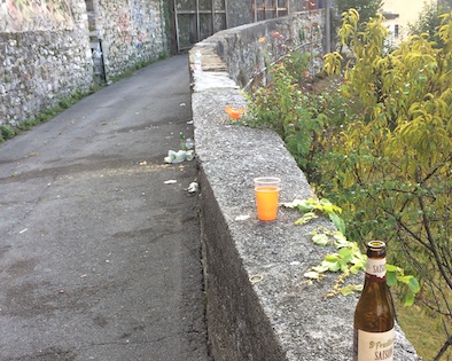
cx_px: 241
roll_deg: +3.2
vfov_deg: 32.4
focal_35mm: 46
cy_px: 243
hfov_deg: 40.3
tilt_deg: -20.2
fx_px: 615
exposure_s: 1/146
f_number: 2.2
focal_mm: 4.15
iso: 32
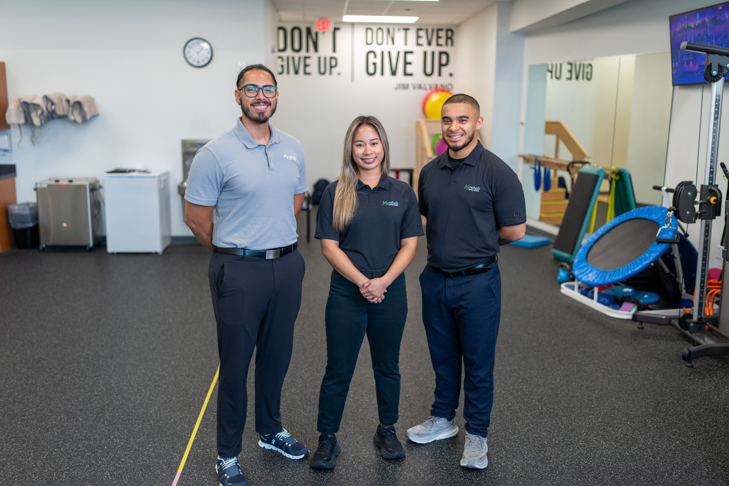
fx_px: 709
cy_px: 243
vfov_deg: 37.9
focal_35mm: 35
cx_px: 364
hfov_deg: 54.4
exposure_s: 1/125
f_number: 1.4
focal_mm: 35
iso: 200
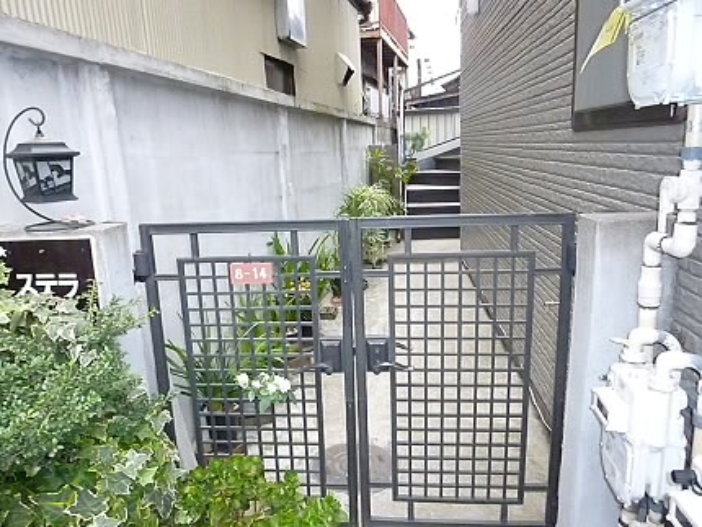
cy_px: 264
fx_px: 507
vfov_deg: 54.9
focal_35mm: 25
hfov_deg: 69.4
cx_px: 351
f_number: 3.1
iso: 1600
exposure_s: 1/1000
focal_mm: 4.5
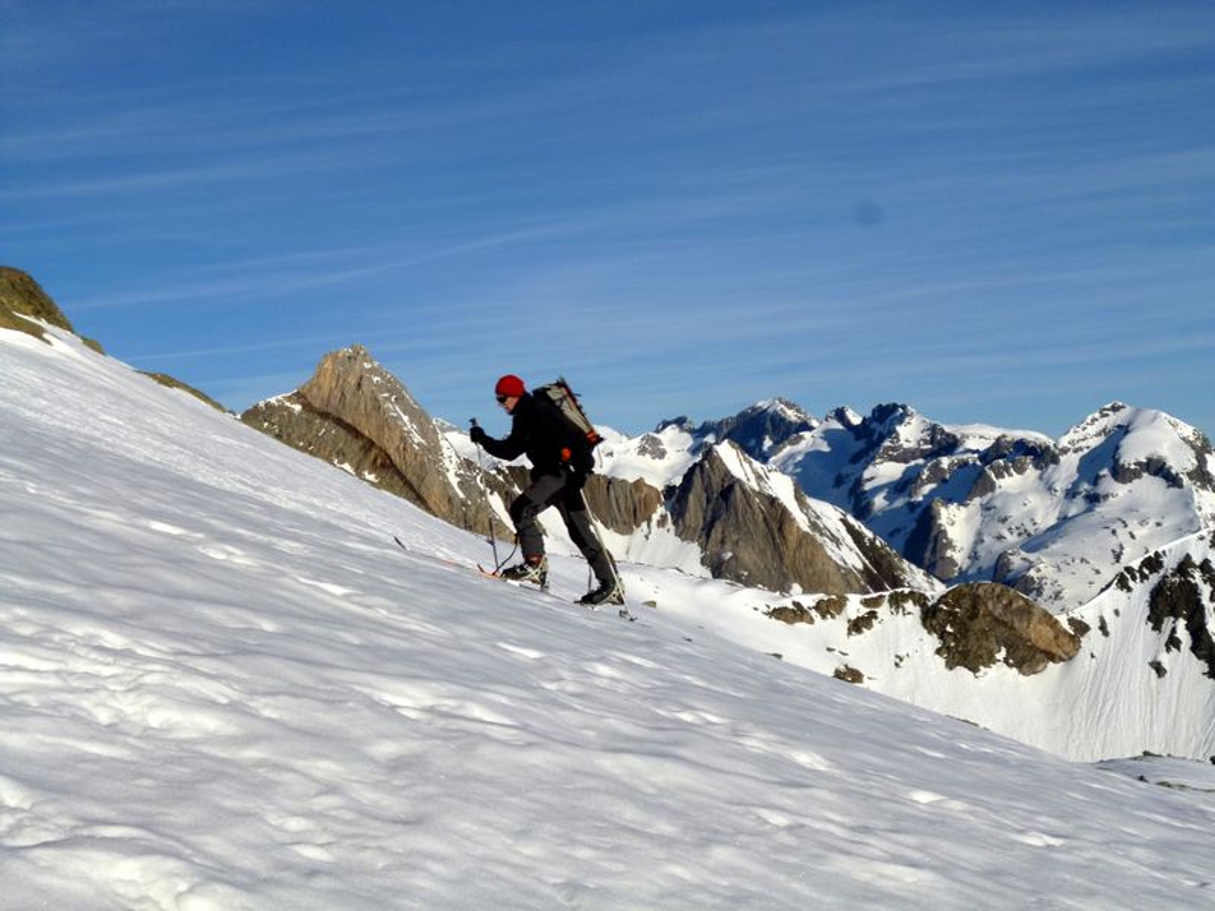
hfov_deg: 36.2
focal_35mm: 53
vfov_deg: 27.5
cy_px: 456
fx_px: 1860
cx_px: 608
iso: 100
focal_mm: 9.5
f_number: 13
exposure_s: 1/160
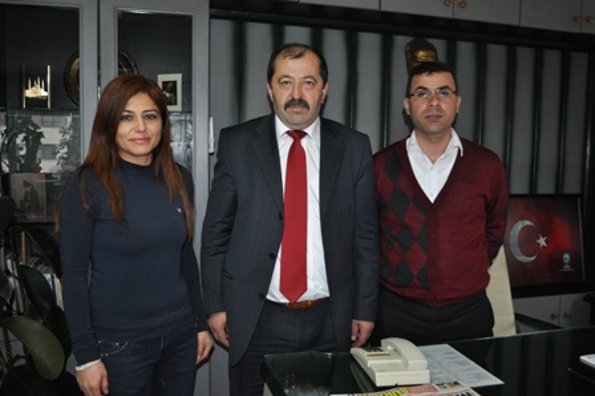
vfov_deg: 39.9
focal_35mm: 33
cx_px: 298
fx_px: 545
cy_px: 198
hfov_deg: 57.3
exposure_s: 1/60
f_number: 3.8
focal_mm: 22
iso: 800
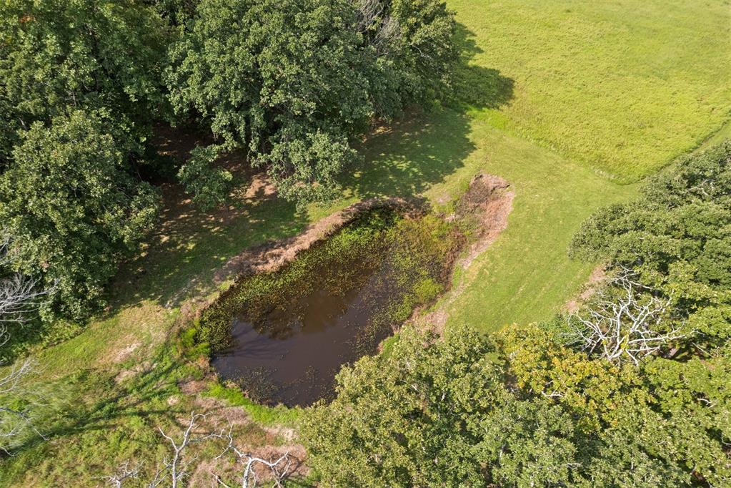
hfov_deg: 78.6
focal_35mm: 22
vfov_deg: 57.2
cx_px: 366
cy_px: 244
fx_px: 447
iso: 100
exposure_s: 1/640
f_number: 2.8
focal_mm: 8.4
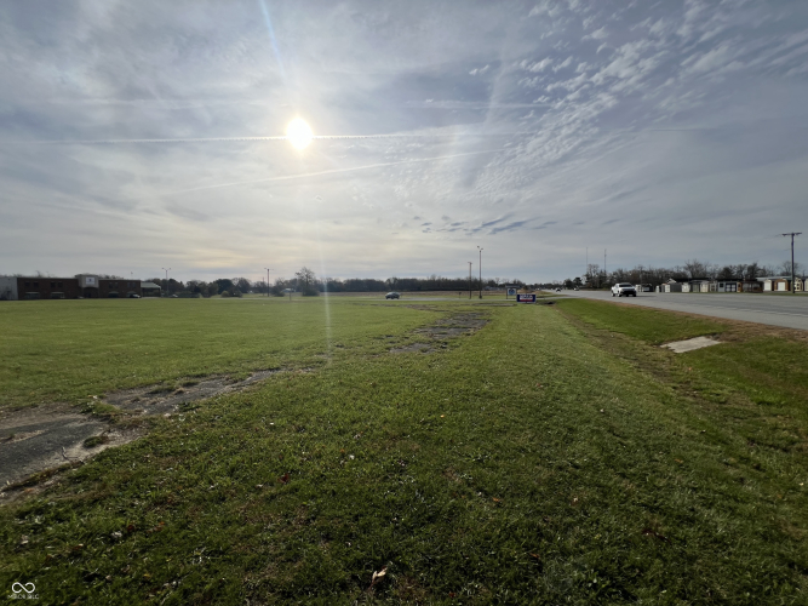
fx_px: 303
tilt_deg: -2.2
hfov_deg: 106.2
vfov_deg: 89.9
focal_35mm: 13
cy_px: 303
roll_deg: +0.4
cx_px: 404
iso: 40
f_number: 1.8
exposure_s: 1/6494
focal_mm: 1.57
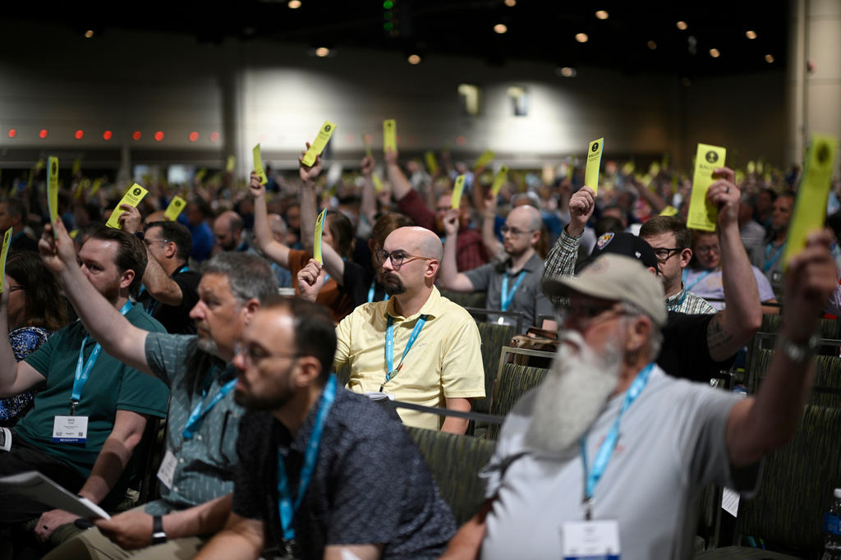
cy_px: 280
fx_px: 1168
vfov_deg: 27.0
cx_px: 420
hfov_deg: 39.6
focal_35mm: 50
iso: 450
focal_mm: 50
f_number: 1.2
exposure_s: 1/160
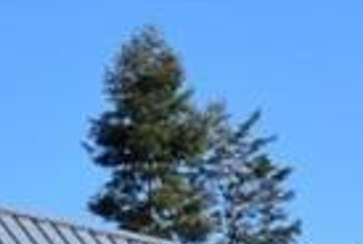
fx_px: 2453
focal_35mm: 243
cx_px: 523
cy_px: 662
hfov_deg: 8.3
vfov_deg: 5.4
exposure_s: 1/400
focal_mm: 29
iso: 400
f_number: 11
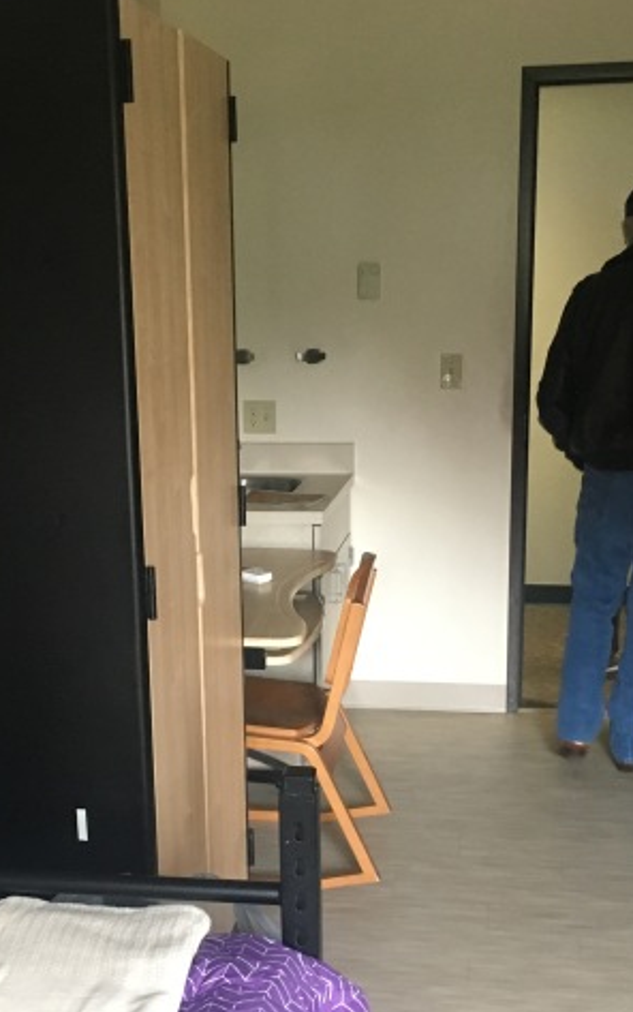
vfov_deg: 38.7
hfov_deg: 24.8
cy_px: 608
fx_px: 1434
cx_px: 250
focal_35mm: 52
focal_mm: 4.15
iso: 200
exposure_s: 1/17
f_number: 2.2
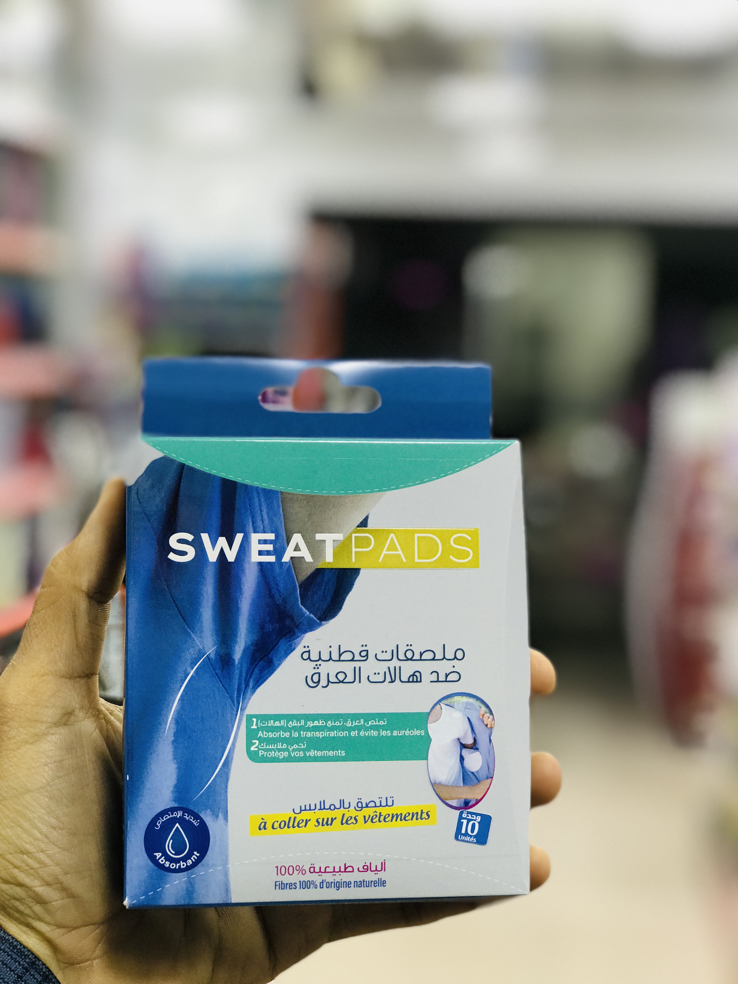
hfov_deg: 25.7
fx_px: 1620
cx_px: 369
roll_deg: -0.5
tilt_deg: -6.2
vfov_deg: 33.8
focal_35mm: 57
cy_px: 492
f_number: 2.8
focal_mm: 6.6
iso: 32
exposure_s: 1/50
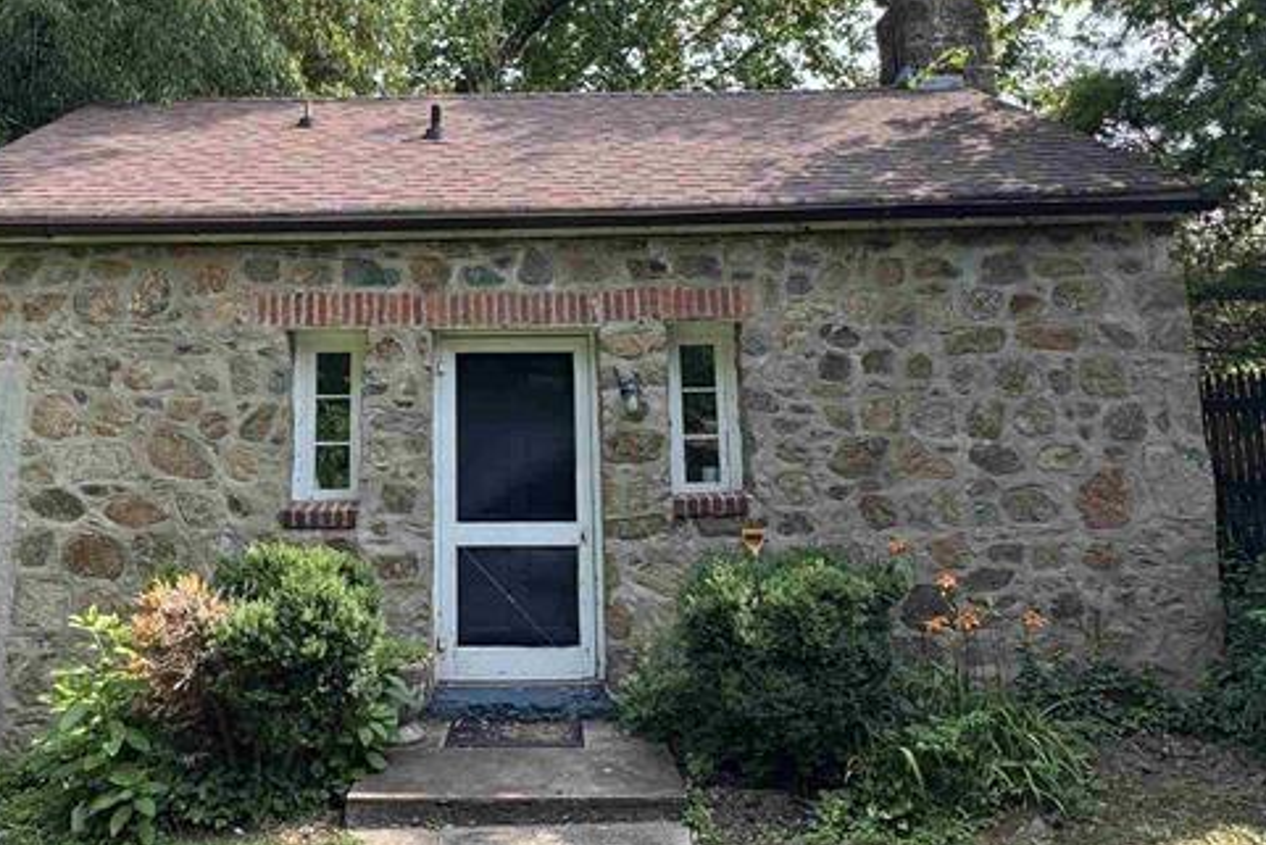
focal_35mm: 31
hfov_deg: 59.8
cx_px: 511
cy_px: 269
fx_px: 1090
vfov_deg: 41.7
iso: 40
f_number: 2.2
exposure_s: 1/272
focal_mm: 2.22
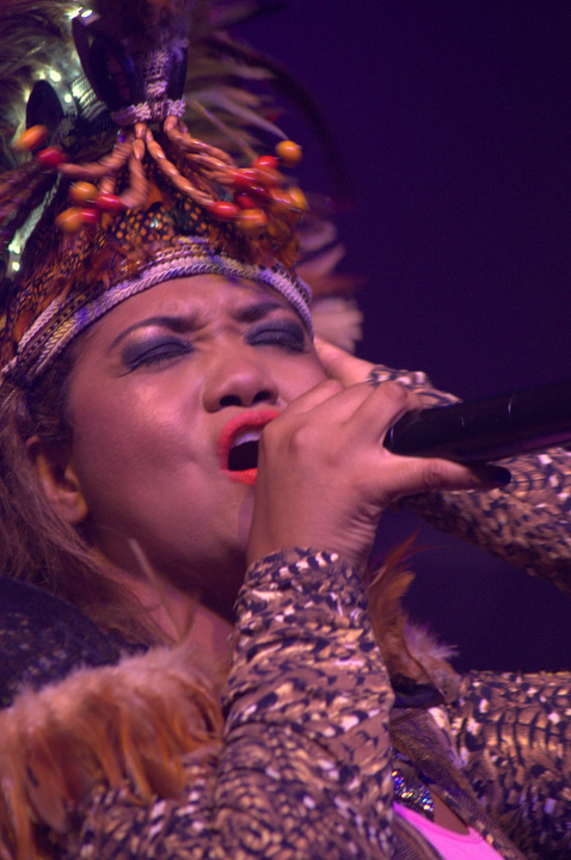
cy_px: 430
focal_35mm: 292
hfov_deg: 4.7
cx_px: 286
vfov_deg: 7.1
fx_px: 6979
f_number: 4.8
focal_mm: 195
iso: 2500
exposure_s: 1/100
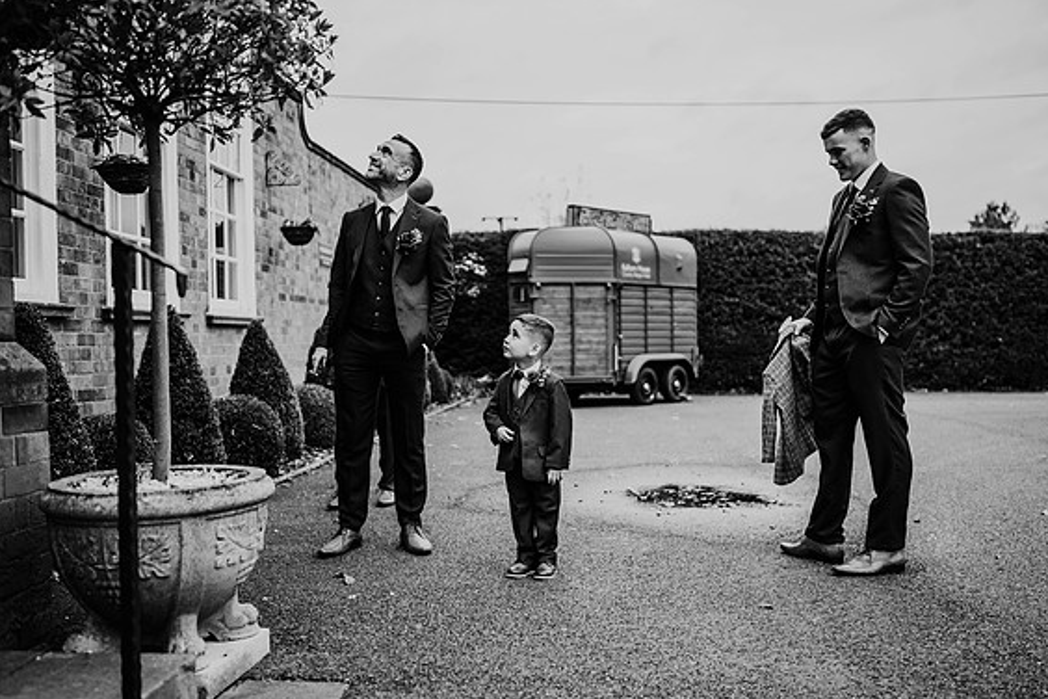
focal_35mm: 36
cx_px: 537
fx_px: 1048
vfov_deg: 36.9
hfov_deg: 53.1
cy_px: 350
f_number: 1.8
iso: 100
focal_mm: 35
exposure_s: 1/800
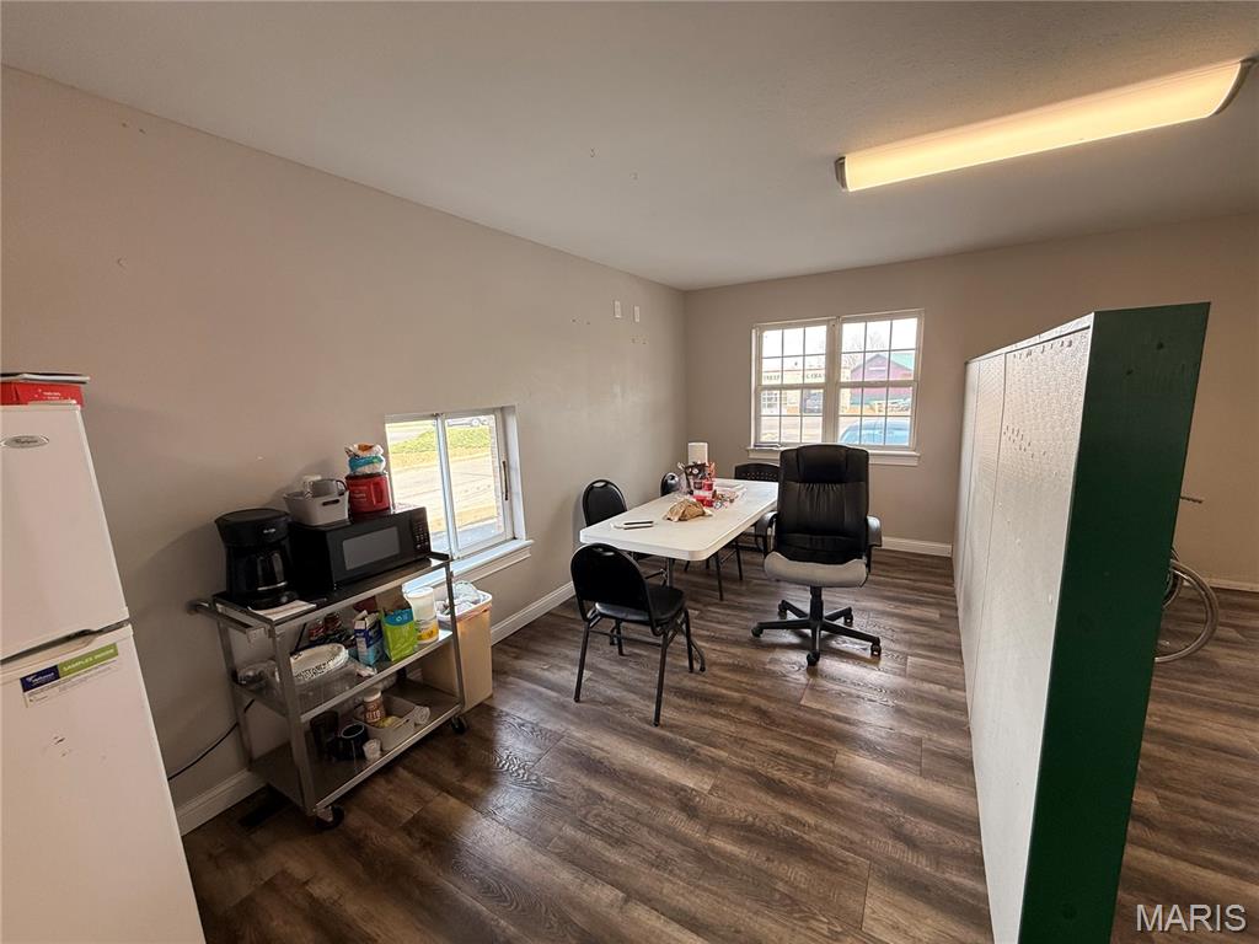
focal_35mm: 14
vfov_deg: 85.7
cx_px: 630
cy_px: 472
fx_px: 509
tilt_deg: -8.9
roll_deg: +2.2
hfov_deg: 102.1
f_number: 2.2
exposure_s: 1/120
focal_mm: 2.22
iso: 80
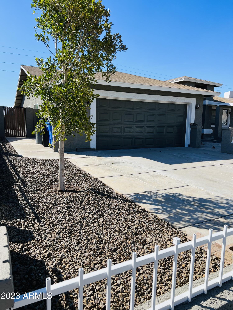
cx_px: 116
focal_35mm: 26
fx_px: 233
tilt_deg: -7.8
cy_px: 155
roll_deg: -1.3
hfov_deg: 53.1
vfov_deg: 67.3
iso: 50
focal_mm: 5.7
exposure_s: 1/3460
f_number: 1.5
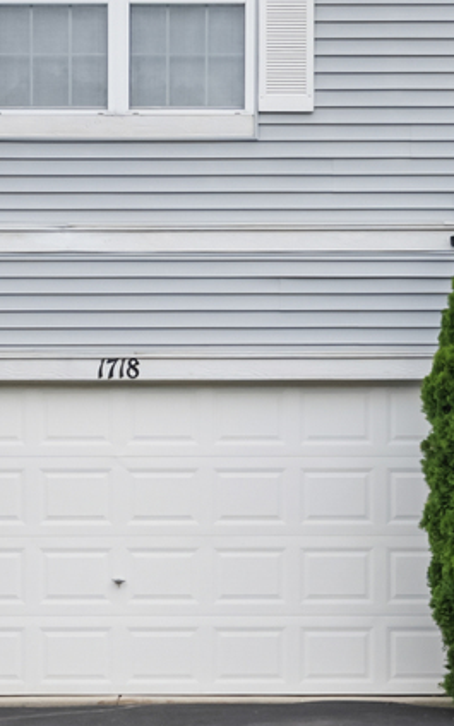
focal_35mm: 136
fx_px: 2692
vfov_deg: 15.3
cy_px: 197
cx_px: 366
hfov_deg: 9.6
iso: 400
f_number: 8
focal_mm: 35
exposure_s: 1/500
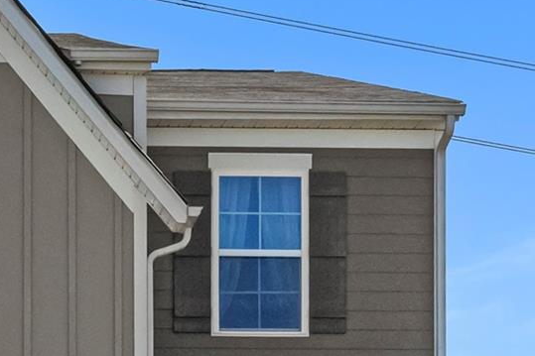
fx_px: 1976
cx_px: -53
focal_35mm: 133
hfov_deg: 15.0
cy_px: 400
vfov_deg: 10.2
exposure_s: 1/8000
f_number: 8
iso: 3200
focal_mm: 35
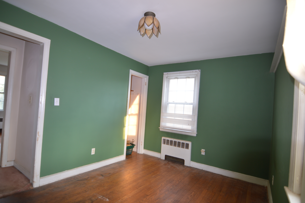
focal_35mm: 18
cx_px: 150
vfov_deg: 68.6
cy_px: 108
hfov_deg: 91.5
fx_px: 148
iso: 100
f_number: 2.8
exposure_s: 1/8
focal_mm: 11
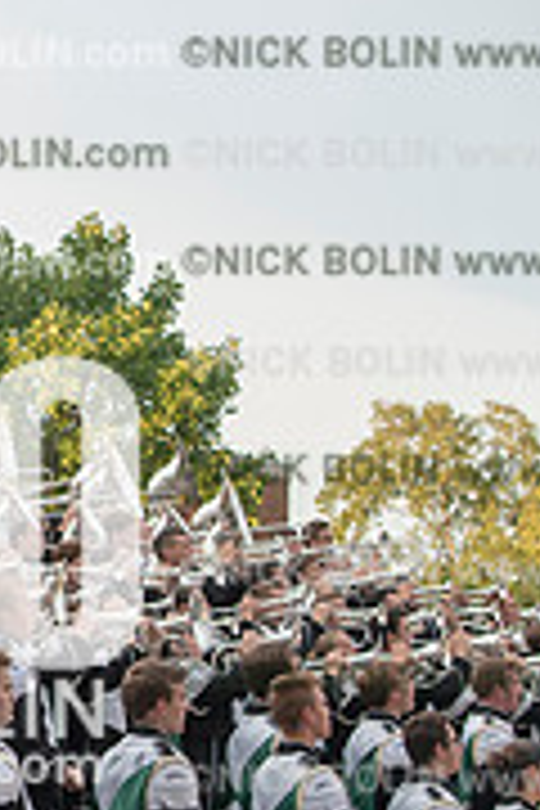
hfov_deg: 13.2
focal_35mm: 100
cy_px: 574
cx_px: -180
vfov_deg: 20.3
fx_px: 2250
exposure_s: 1/1250
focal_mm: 31
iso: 800
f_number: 3.2
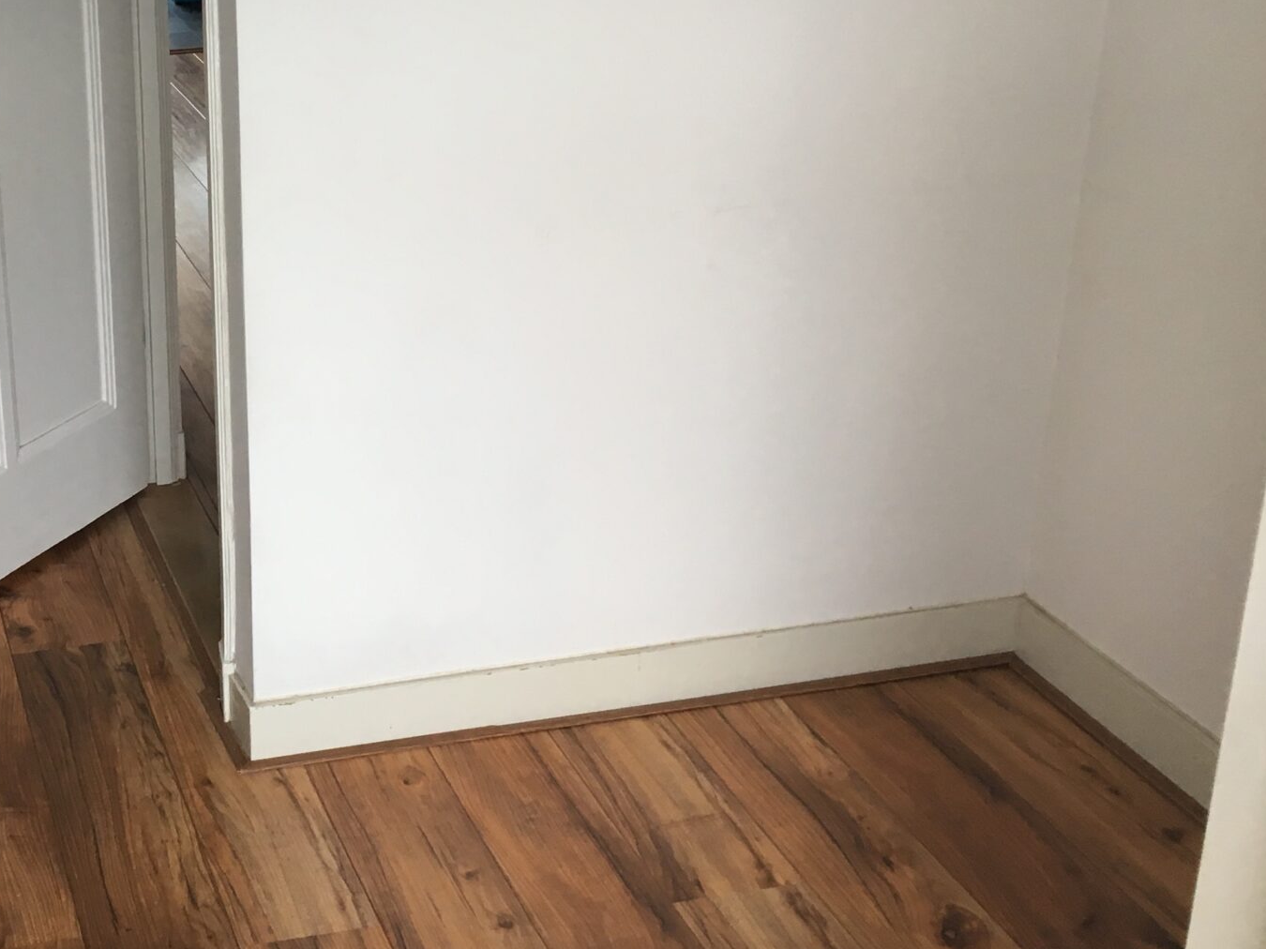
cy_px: 401
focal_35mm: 55
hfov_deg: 33.7
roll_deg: +2.2
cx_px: 211
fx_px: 2011
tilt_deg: -20.8
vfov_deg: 26.5
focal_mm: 4.15
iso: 32
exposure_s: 1/33
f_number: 2.2
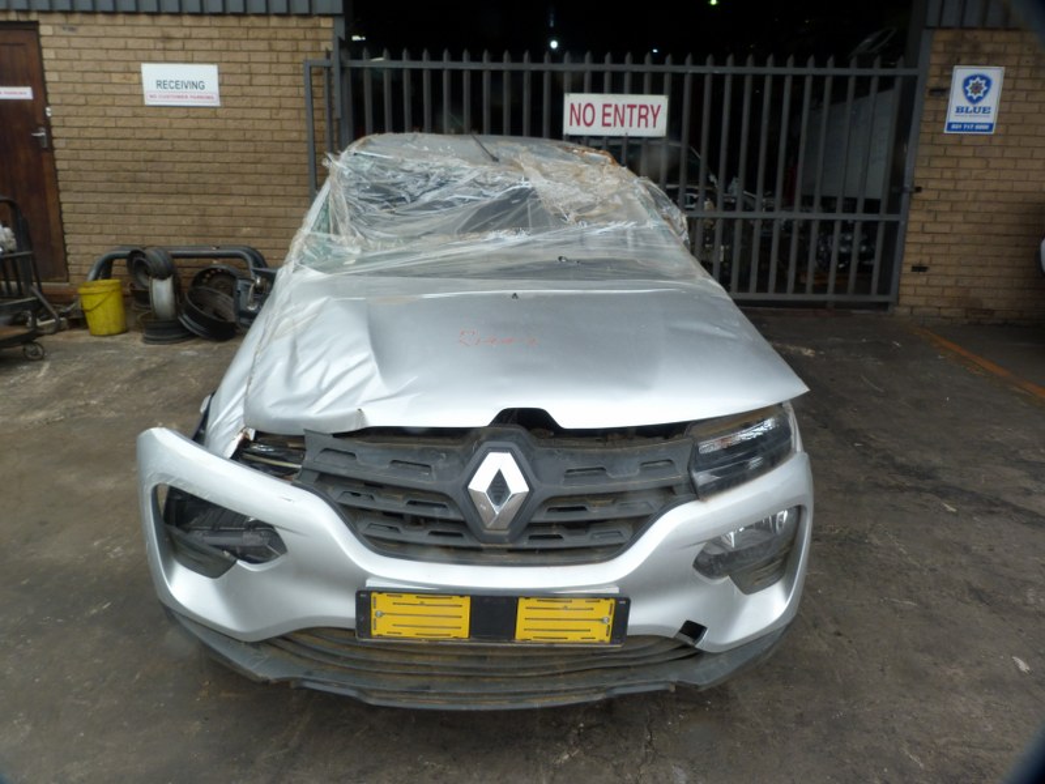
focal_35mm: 25
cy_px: 392
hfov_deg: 69.4
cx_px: 522
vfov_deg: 54.9
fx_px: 755
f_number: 4
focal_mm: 4.5
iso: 80
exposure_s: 1/160
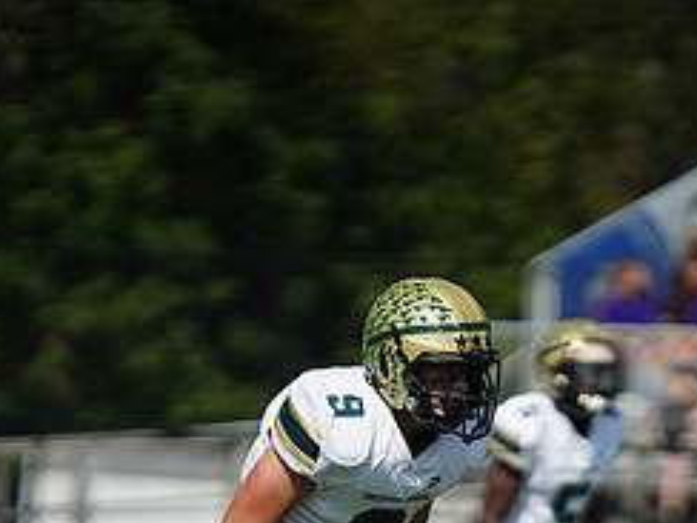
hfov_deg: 2.9
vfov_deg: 2.2
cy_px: 550
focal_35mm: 685
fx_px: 13793
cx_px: 537
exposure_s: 1/8000
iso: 400
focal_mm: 300
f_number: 2.8
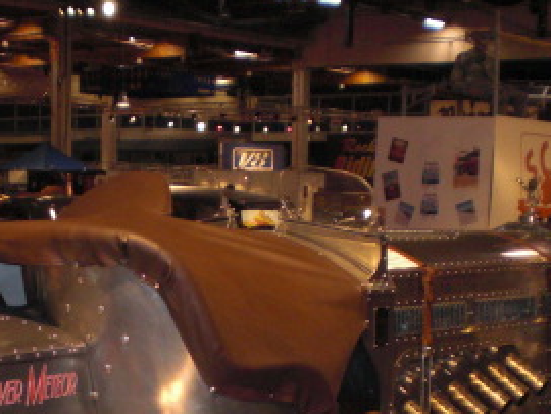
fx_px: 1434
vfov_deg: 16.0
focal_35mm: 90
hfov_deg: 21.6
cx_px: 161
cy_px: 451
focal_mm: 6.3
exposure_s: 1/60
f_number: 3.1
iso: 200
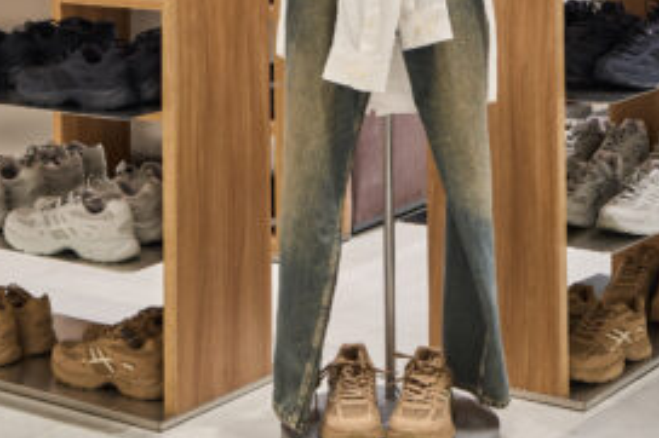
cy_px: -243
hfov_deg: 20.8
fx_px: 1793
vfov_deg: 13.1
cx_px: 315
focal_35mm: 98
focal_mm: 26
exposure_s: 1/8
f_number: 10
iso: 200
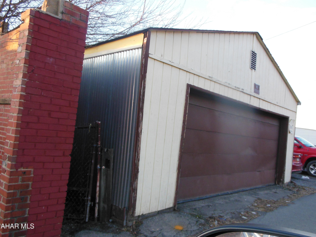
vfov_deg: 48.2
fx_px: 265
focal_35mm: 29
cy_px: 118
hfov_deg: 61.7
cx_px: 158
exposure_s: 1/160
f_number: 3.3
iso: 400
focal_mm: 5.2
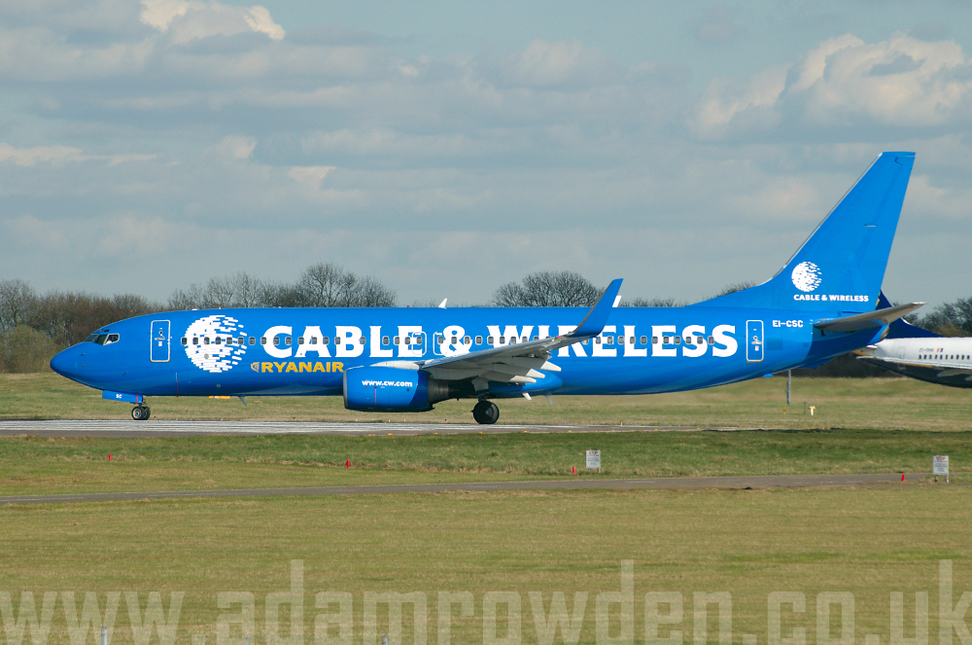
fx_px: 7277
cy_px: 322
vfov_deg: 5.1
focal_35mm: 270
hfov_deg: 7.6
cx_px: 486
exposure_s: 1/801
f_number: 9
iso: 200
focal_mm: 180
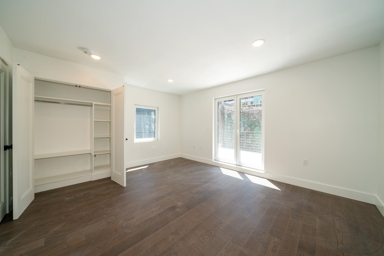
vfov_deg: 90.0
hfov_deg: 112.6
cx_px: 192
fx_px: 128
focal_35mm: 12
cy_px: 128
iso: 200
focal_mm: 12
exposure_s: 1/30
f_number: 8
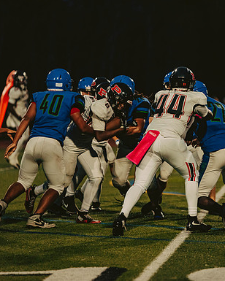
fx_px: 2297
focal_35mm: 276
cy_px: 140
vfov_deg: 7.0
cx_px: 191
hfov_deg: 5.6
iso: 1600
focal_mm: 195
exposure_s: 1/1250
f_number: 2.8
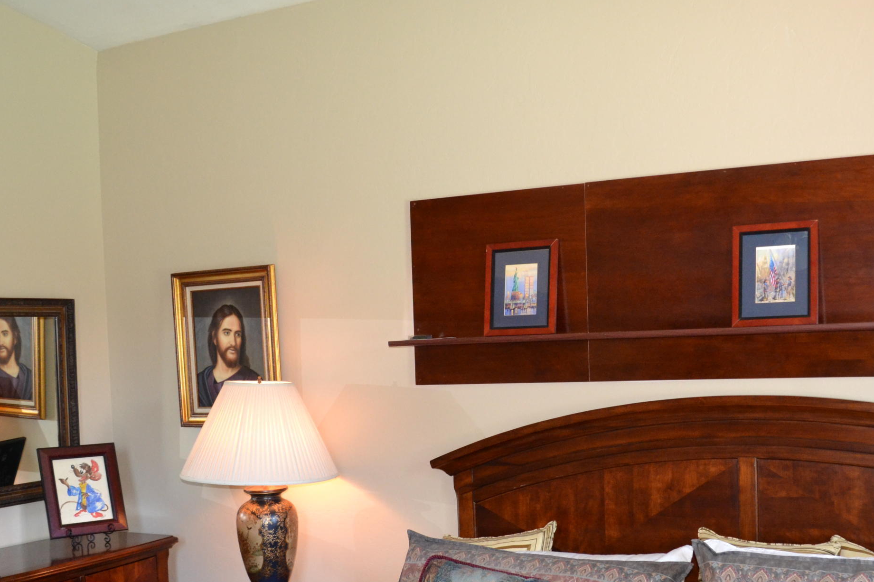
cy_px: 410
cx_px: 543
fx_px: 1068
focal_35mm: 44
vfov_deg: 30.2
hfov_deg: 44.2
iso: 1250
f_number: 3.5
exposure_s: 1/60
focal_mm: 18
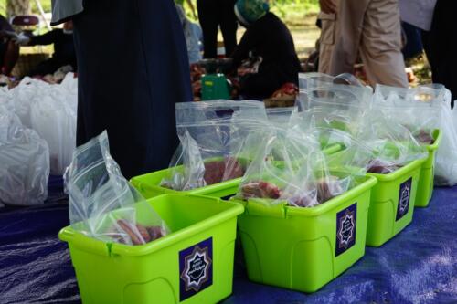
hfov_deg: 39.6
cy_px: 152
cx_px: 228
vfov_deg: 27.0
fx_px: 634
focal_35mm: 50
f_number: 6.3
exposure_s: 1/100
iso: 100
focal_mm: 50
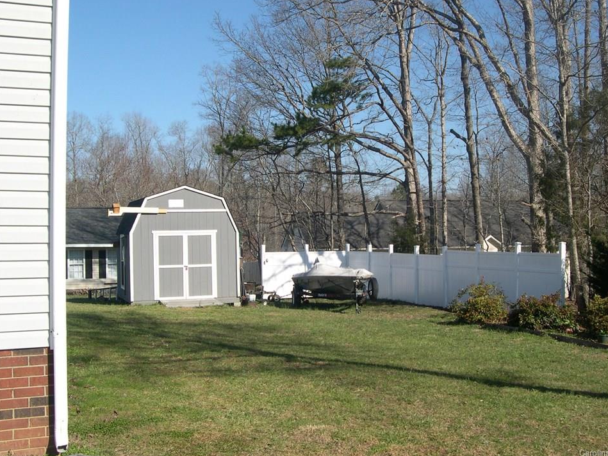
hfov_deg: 45.7
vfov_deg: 35.1
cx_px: 325
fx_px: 720
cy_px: 213
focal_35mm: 41
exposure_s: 1/161
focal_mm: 8
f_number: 7.6
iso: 100
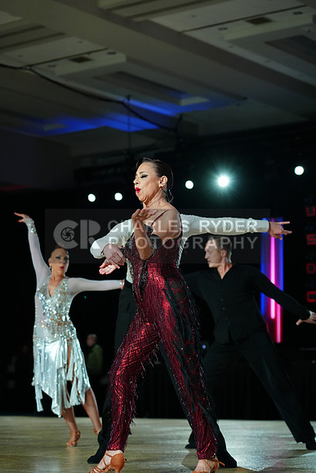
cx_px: 158
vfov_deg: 22.9
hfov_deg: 15.4
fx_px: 1171
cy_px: 236
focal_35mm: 89
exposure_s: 1/500
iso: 3200
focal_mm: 89
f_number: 4
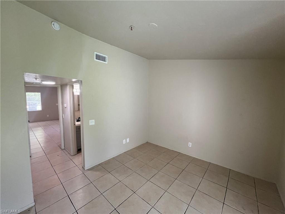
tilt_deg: -6.0
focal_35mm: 13
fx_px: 107
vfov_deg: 89.9
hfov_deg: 106.2
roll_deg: +0.2
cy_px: 107
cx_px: 142
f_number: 1.8
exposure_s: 1/120
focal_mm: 1.57
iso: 200
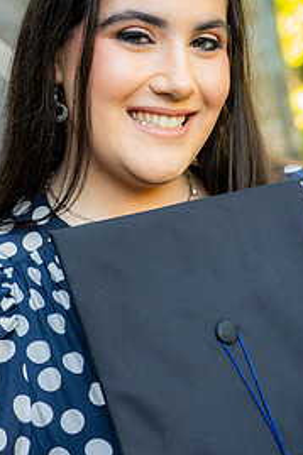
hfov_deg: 15.7
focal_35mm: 87
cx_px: 146
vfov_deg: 23.4
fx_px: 1100
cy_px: 244
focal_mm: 52
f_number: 4
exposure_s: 1/100
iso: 500
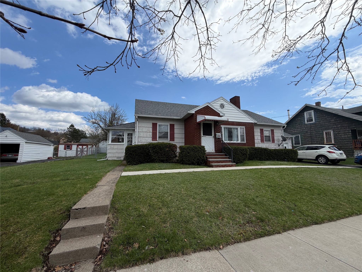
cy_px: 136
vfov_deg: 85.7
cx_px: 181
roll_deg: +0.4
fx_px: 146
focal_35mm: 14
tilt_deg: +6.7
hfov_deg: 102.1
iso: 20
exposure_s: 1/1033
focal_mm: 2.22
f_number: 2.2
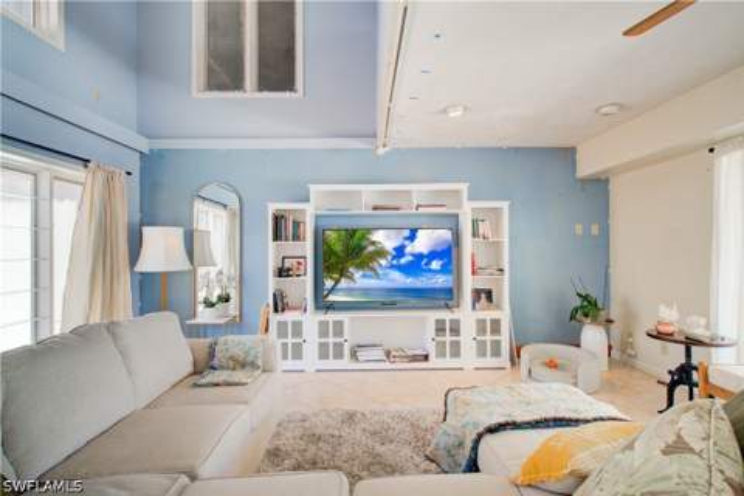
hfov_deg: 96.7
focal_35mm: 16
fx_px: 331
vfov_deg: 73.7
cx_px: 372
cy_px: 248
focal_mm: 16
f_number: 8
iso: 400
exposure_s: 1/10
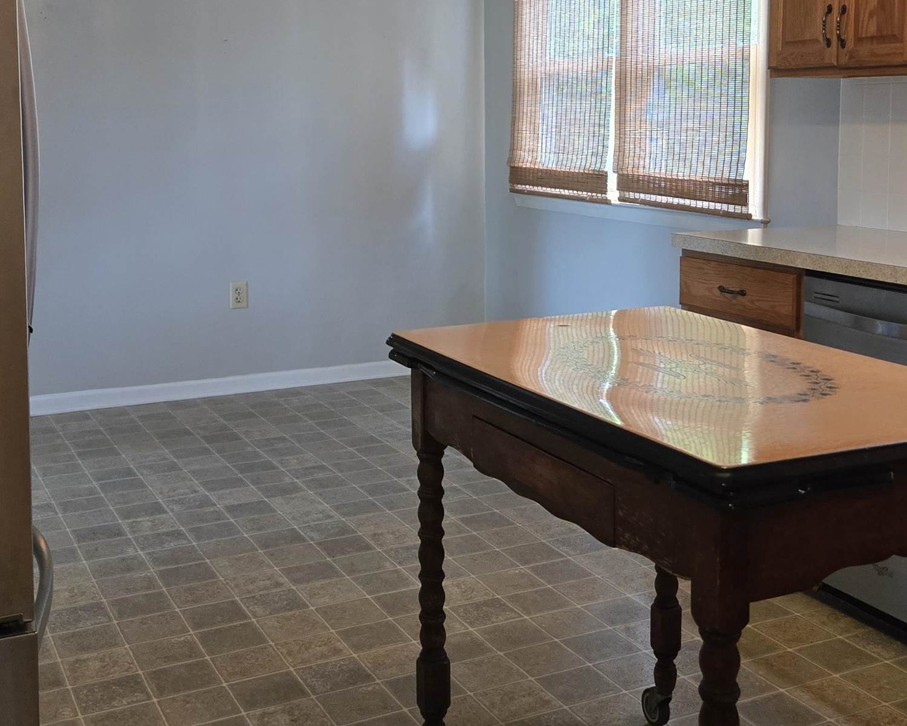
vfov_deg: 32.5
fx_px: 1235
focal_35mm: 46
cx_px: 513
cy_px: 244
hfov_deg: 40.3
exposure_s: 1/120
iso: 640
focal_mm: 5.4
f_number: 1.8
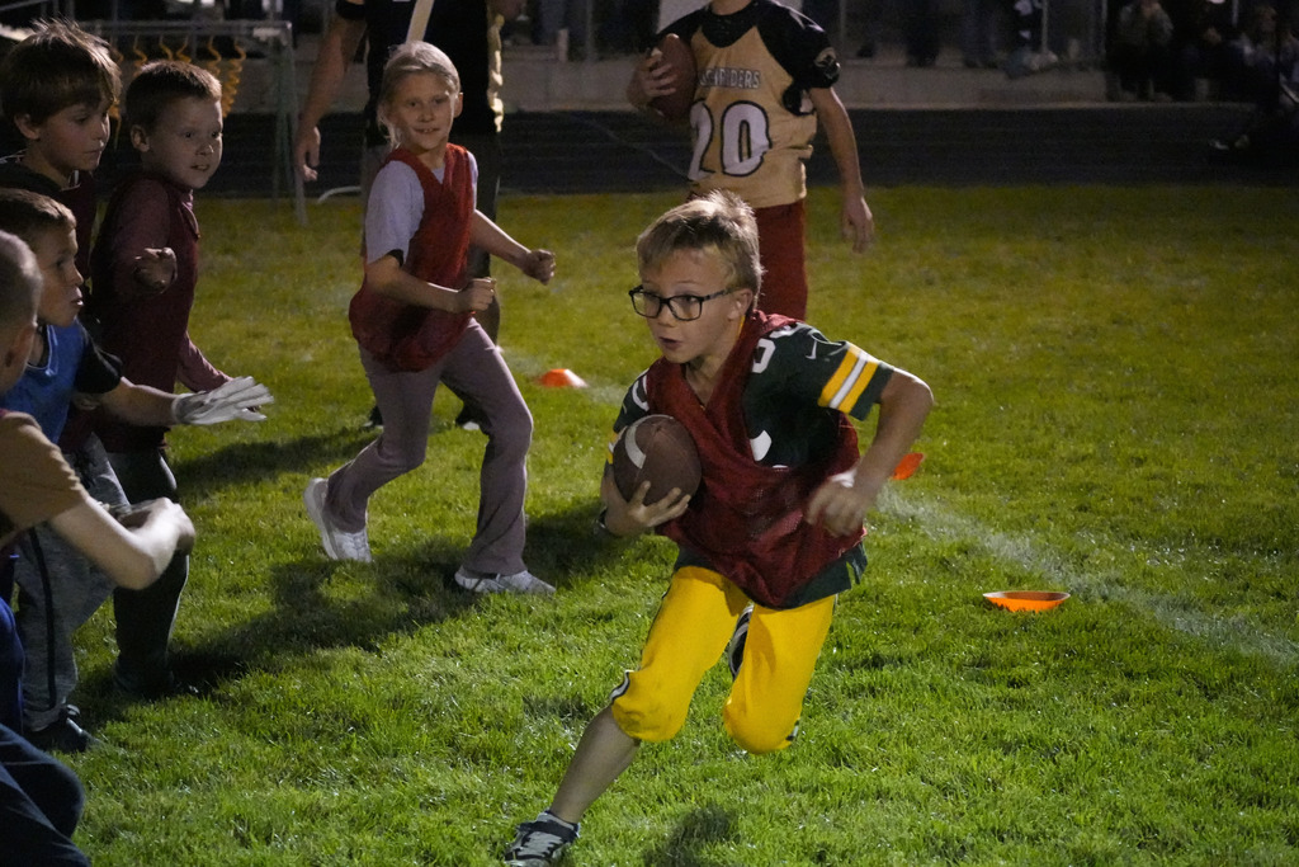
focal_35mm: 105
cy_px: 434
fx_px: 3789
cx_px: 650
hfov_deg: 19.5
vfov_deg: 13.0
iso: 25600
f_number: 4.5
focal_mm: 70
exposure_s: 1/400
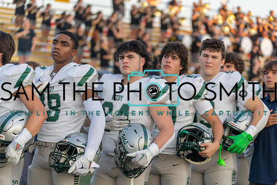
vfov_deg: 13.3
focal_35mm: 103
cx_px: 138
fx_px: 793
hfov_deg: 19.8
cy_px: 92
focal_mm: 103
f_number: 2.8
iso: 200
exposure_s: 1/320
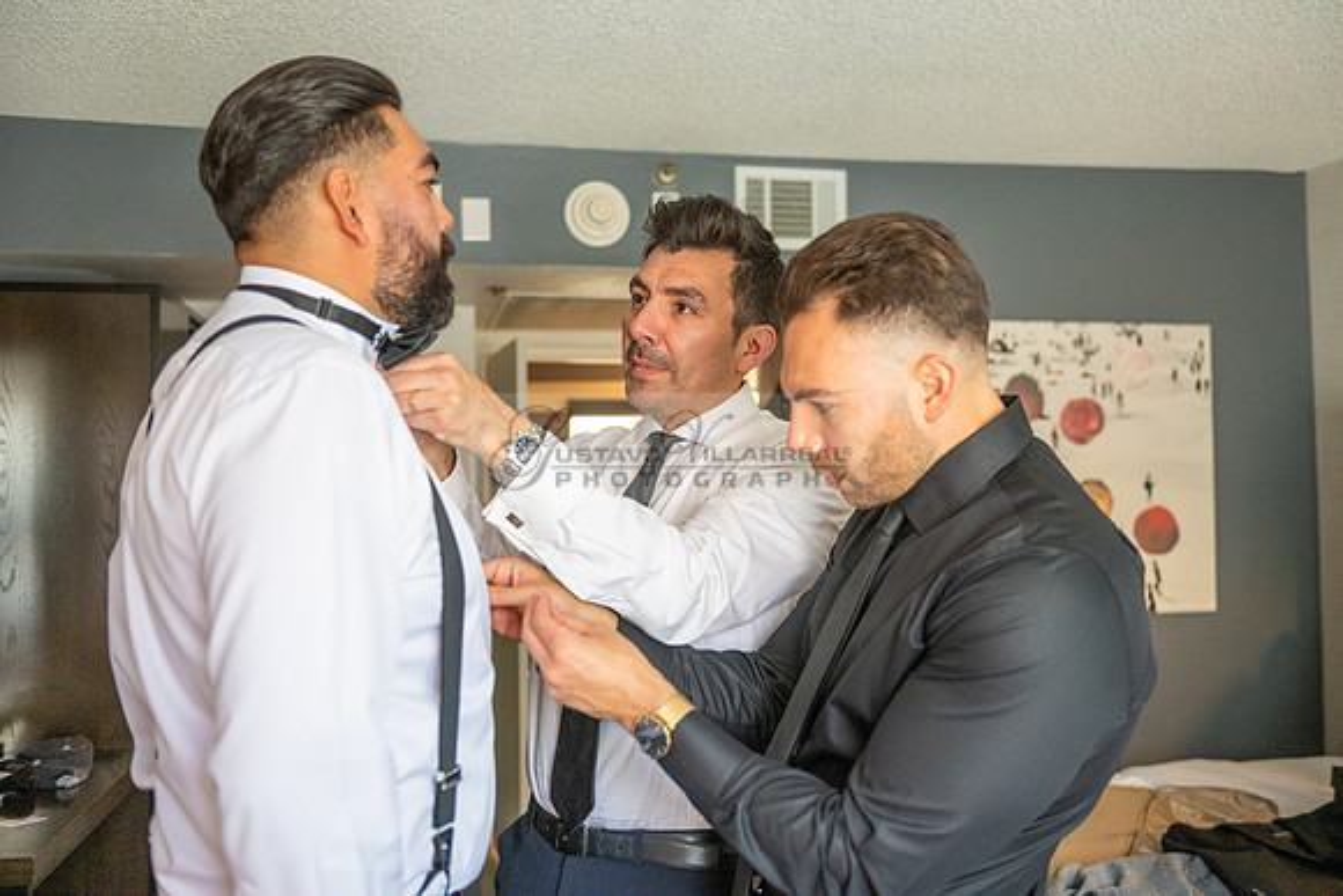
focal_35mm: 36
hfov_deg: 53.1
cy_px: 448
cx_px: 672
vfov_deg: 36.9
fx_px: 1343
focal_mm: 36
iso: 1250
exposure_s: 1/200
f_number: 3.2
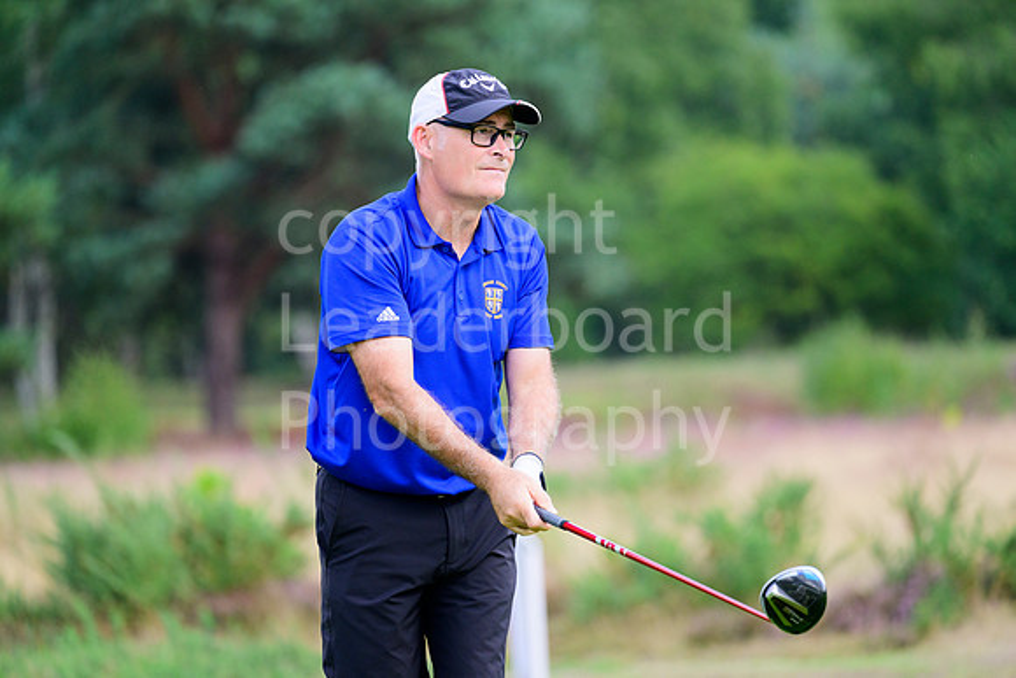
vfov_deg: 4.6
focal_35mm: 300
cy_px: 339
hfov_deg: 6.9
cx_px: 508
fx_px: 8468
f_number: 5.6
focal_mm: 300
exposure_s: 1/1250
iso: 1000
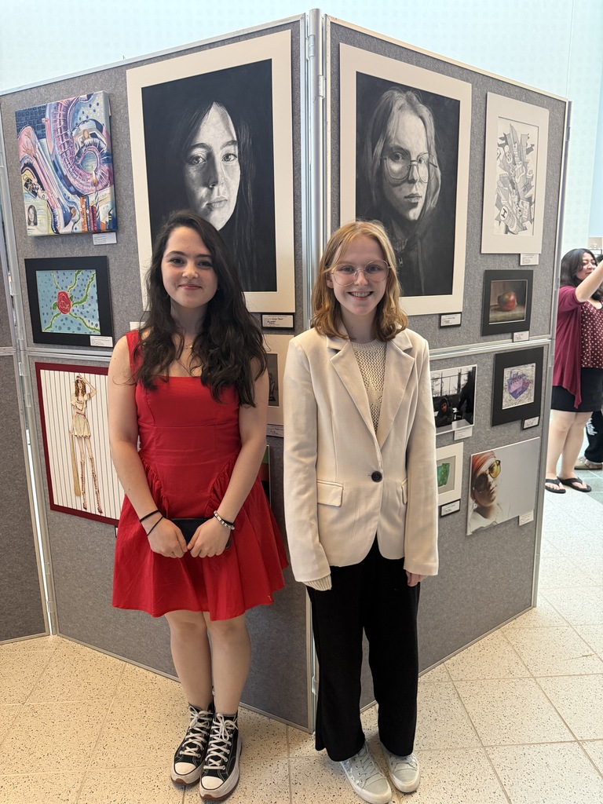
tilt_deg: -10.2
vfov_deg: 71.6
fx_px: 557
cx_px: 302
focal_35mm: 24
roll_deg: +0.7
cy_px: 402
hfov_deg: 56.8
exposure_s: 1/60
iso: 400
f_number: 1.78
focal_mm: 6.76
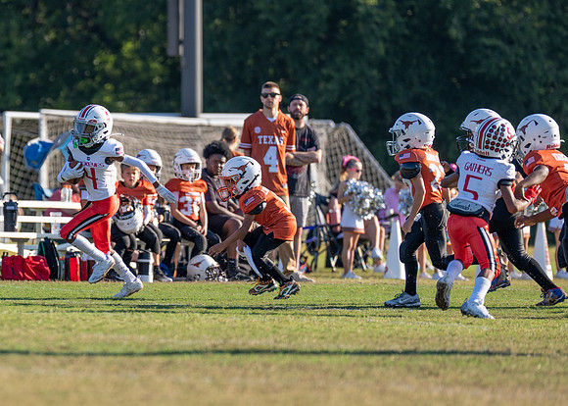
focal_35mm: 372
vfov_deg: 3.9
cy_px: 209
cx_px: 79
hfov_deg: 5.4
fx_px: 6006
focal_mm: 200
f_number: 2.8
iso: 100
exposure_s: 1/1250
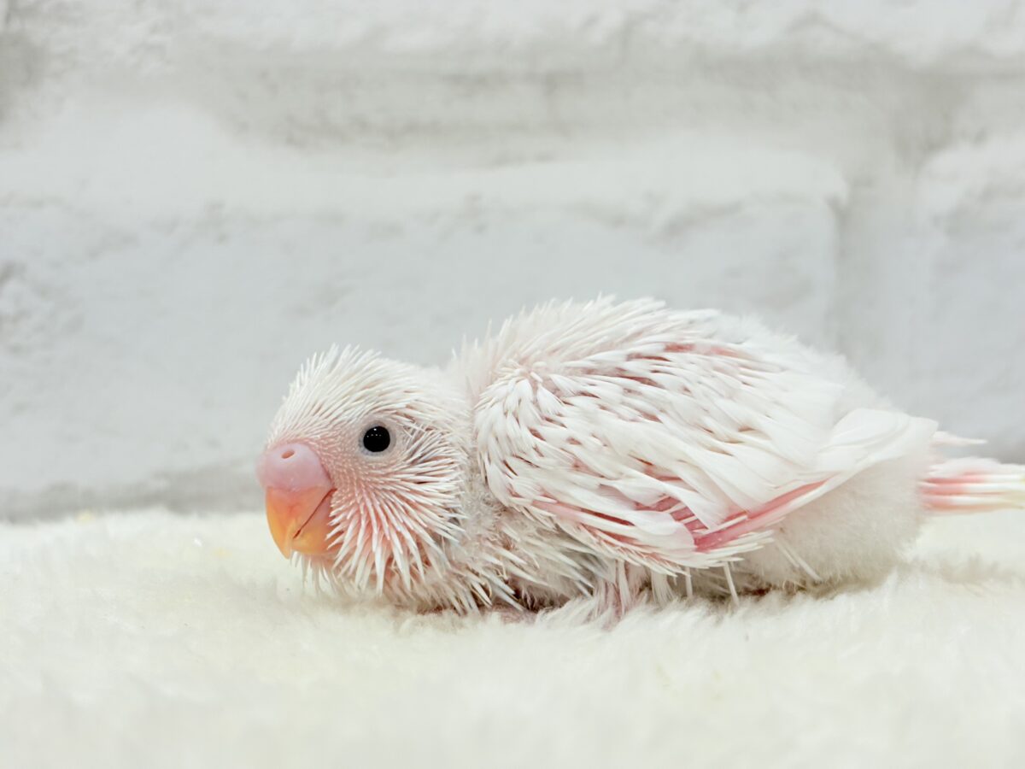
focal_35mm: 52
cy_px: 384
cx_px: 512
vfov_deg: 28.0
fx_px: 1540
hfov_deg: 36.8
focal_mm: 5.96
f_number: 1.6
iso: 50
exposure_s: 1/100
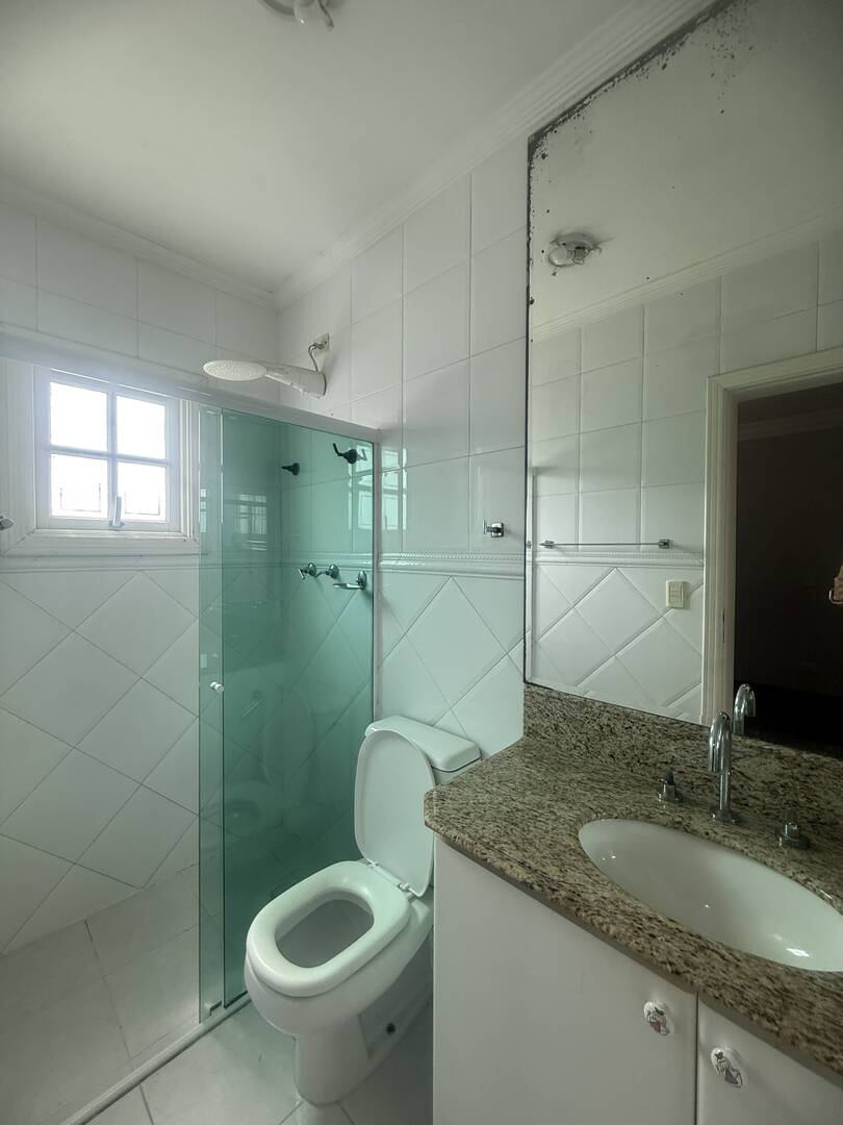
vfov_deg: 102.1
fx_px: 455
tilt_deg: -1.8
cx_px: 422
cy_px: 562
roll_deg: -1.3
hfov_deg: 85.7
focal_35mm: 14
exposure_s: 1/120
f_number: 2.2
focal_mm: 2.22
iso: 125
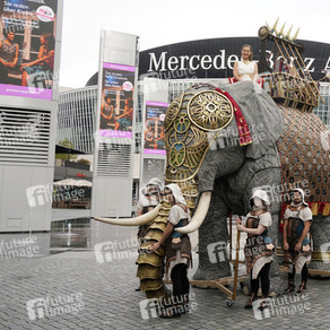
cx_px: 251
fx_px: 453
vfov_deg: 40.0
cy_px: 165
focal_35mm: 42
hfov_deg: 38.9
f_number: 8
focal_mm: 32
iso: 640
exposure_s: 1/320
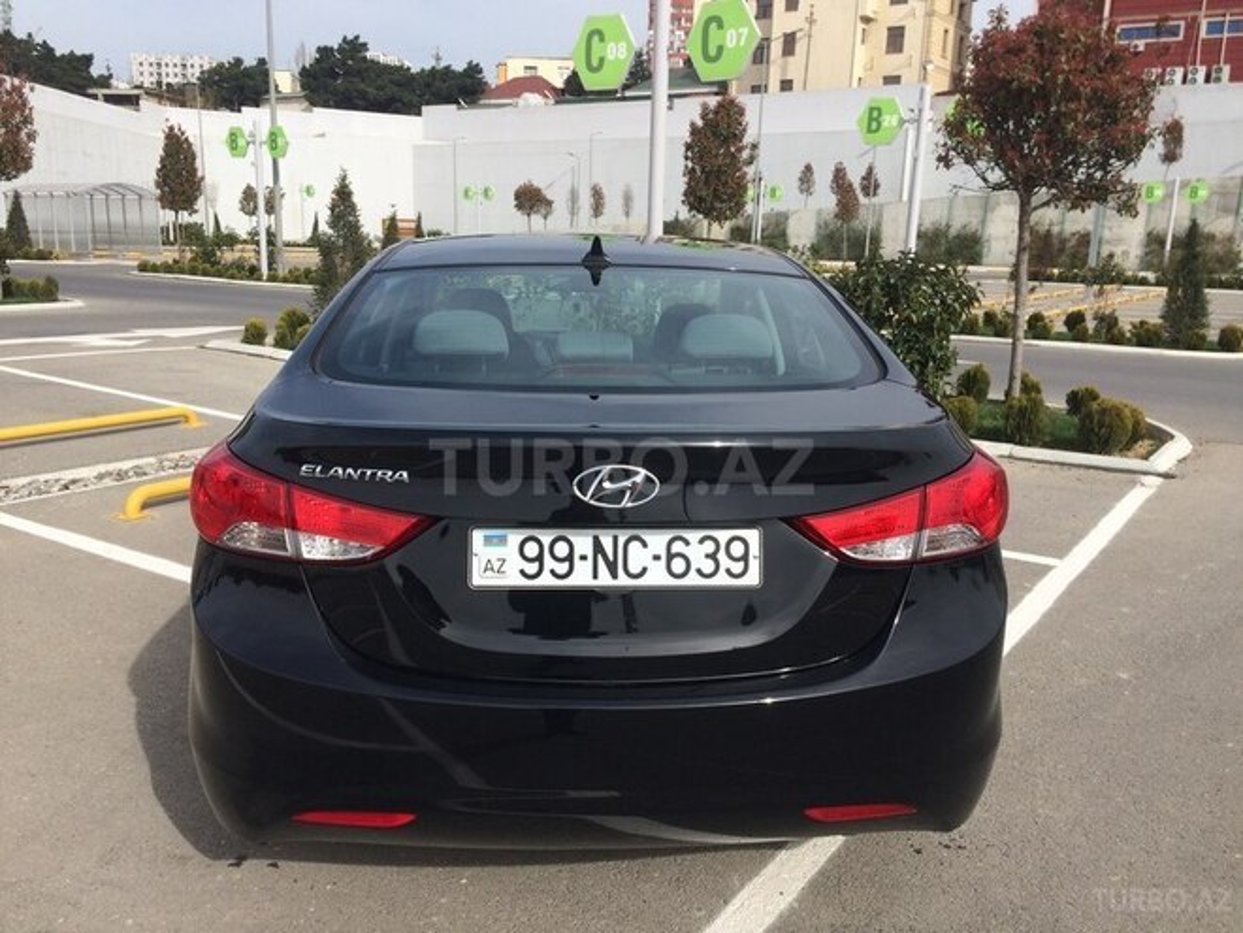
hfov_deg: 61.7
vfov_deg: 48.2
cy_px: 466
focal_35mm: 29
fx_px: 1041
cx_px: 622
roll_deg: -1.7
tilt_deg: -13.9
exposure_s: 1/1786
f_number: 2.2
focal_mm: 4.15
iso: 32
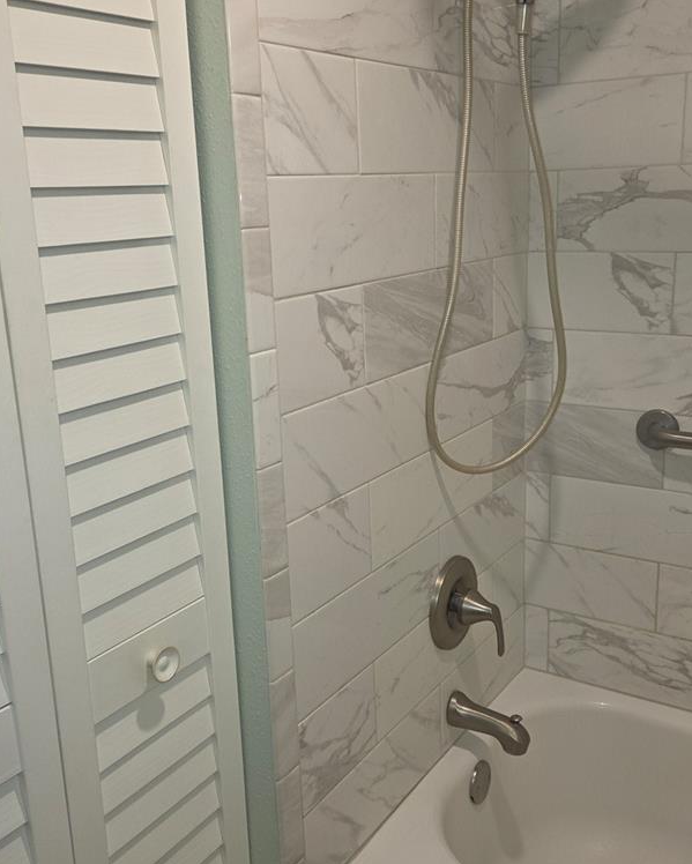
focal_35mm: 36
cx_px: 347
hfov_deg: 41.2
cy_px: 433
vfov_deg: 50.3
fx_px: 921
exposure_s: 1/60
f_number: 1.8
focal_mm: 5.4
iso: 50
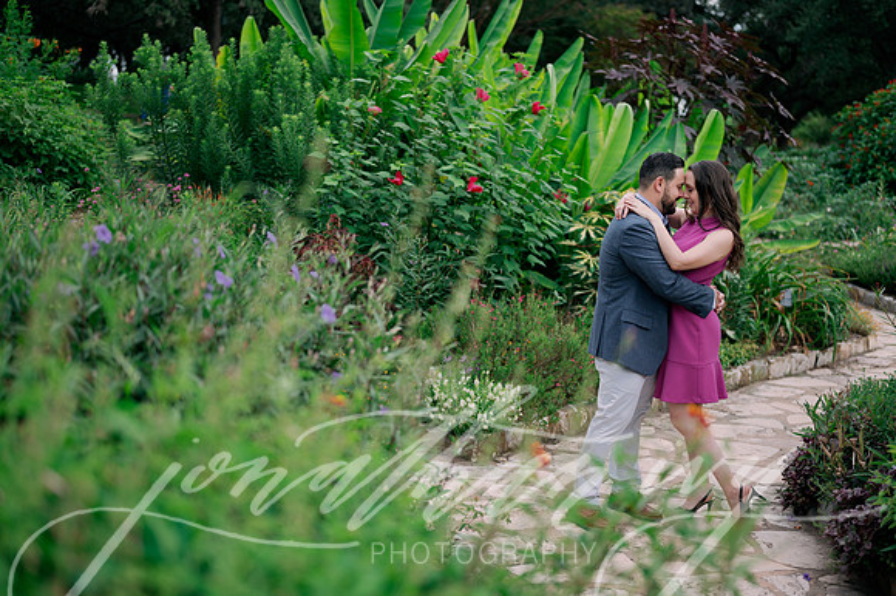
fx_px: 1244
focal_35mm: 50
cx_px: 448
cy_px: 298
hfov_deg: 39.6
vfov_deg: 27.0
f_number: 2
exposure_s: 1/800
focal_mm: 50
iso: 160
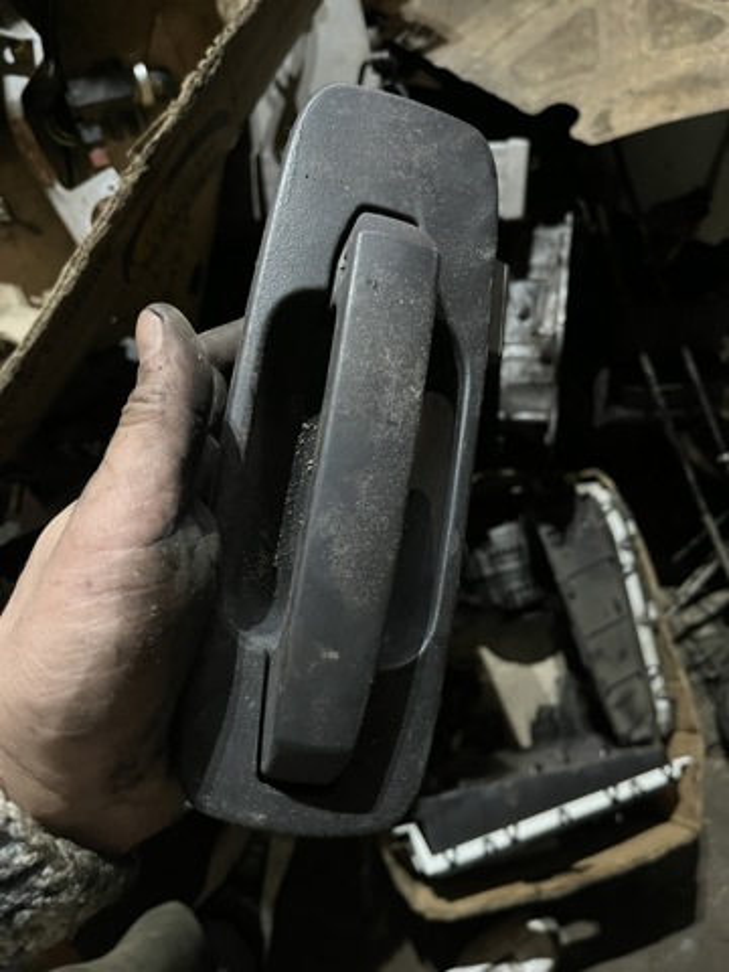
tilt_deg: -74.0
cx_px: 364
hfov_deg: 53.1
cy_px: 486
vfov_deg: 67.3
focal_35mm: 26
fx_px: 730
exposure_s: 1/25
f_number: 1.6
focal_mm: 5.1
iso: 800
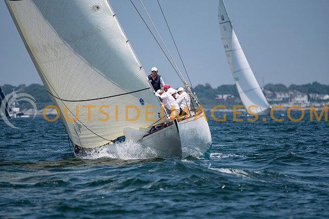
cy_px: 110
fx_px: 4113
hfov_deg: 4.6
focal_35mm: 450
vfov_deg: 3.1
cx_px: 164
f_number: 4
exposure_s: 1/3200
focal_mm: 300
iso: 200
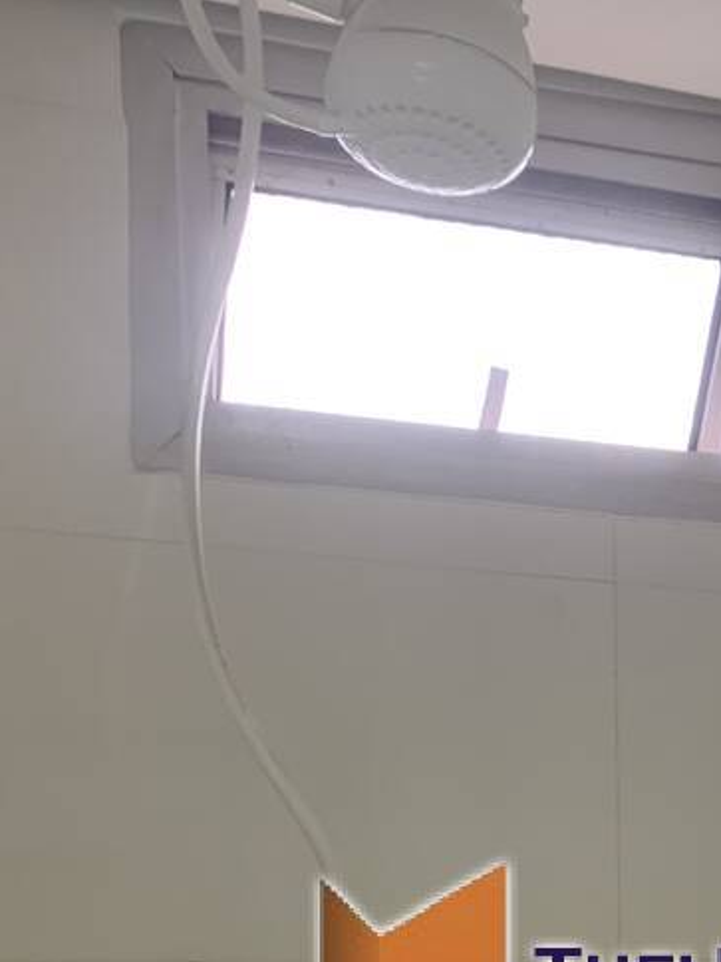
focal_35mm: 58
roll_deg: +1.8
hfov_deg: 24.7
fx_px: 1611
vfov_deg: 30.7
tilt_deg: +0.5
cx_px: 612
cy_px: 976
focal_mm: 4.25
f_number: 1.8
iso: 160
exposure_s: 1/60
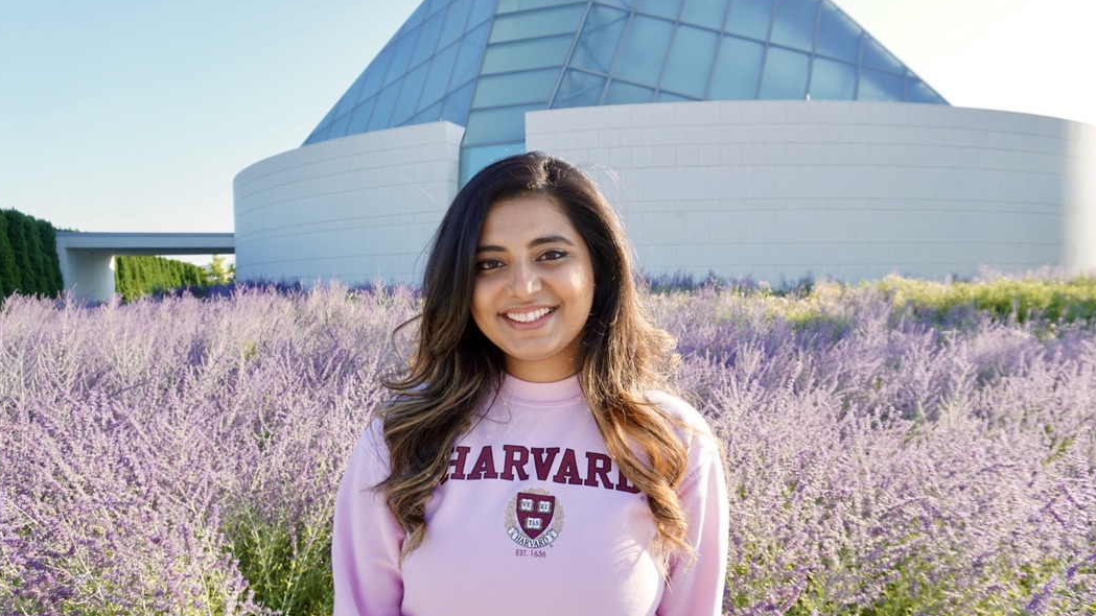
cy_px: 350
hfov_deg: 71.9
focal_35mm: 26
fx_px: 756
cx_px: 535
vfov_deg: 44.3
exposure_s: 1/200
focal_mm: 16
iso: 100
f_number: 5
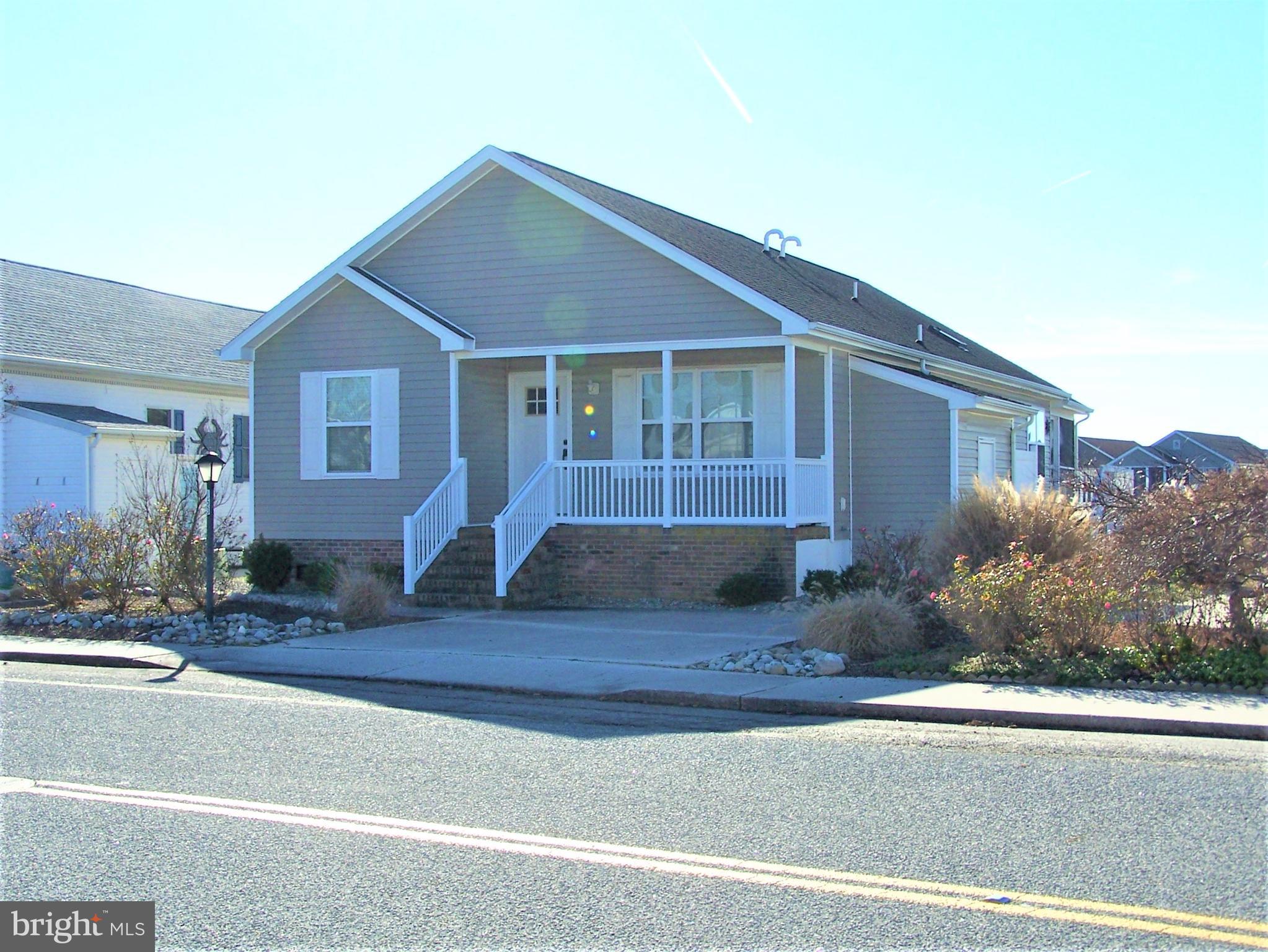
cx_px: 634
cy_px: 476
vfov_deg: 30.3
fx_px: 1759
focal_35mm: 48
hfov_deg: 39.6
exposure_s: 1/750
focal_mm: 8
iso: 80
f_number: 4
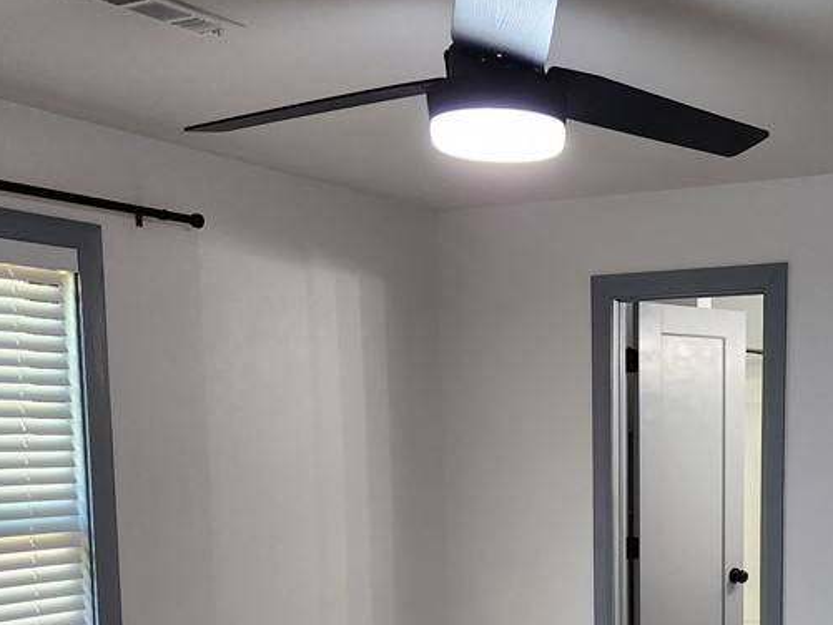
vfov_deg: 29.7
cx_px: 655
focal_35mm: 47
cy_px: 549
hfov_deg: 39.0
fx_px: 1131
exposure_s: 1/120
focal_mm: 5.4
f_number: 1.8
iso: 250
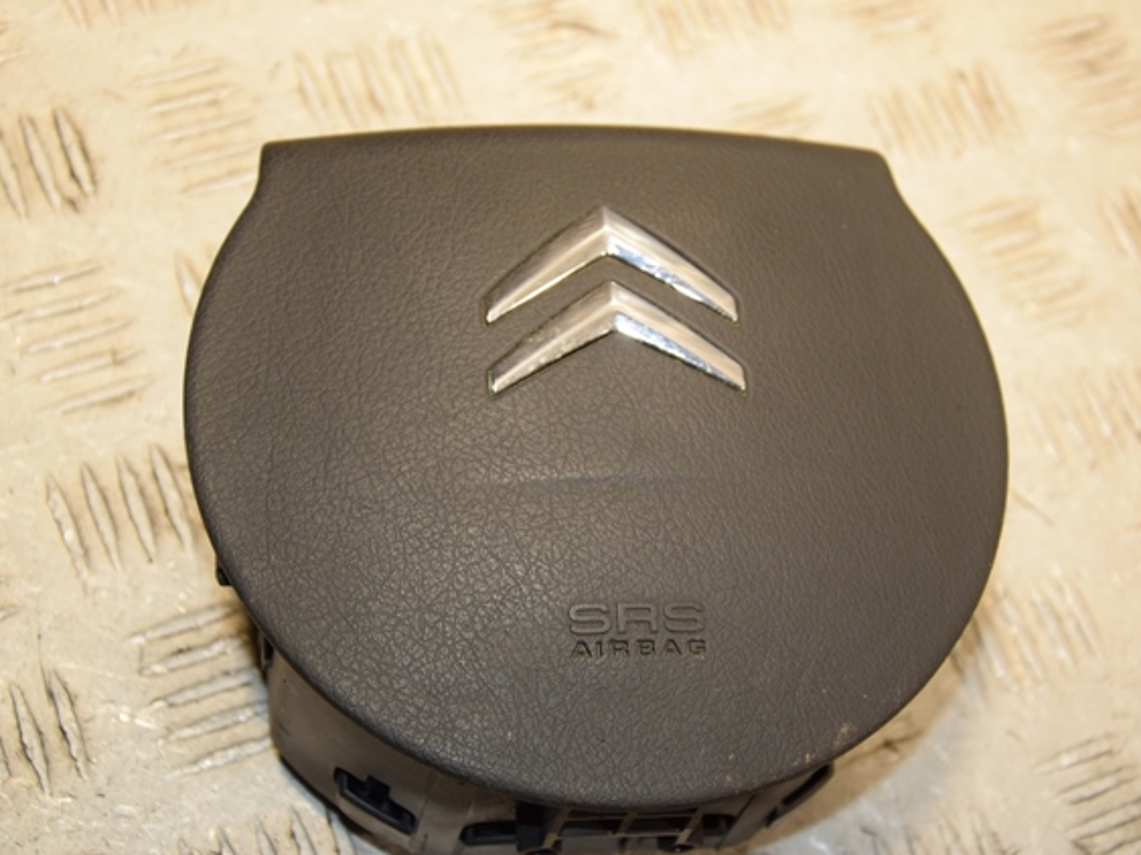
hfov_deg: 23.8
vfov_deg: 18.0
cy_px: 428
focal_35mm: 82
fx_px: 2702
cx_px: 630
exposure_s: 1/200
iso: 800
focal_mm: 50
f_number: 5.6
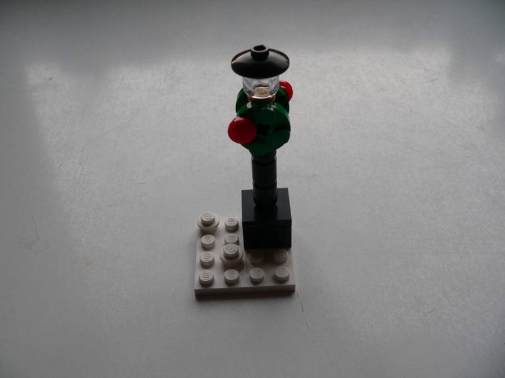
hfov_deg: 51.4
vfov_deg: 39.7
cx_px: 252
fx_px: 525
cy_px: 189
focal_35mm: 36
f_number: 2.8
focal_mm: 6
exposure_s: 1/60
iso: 150
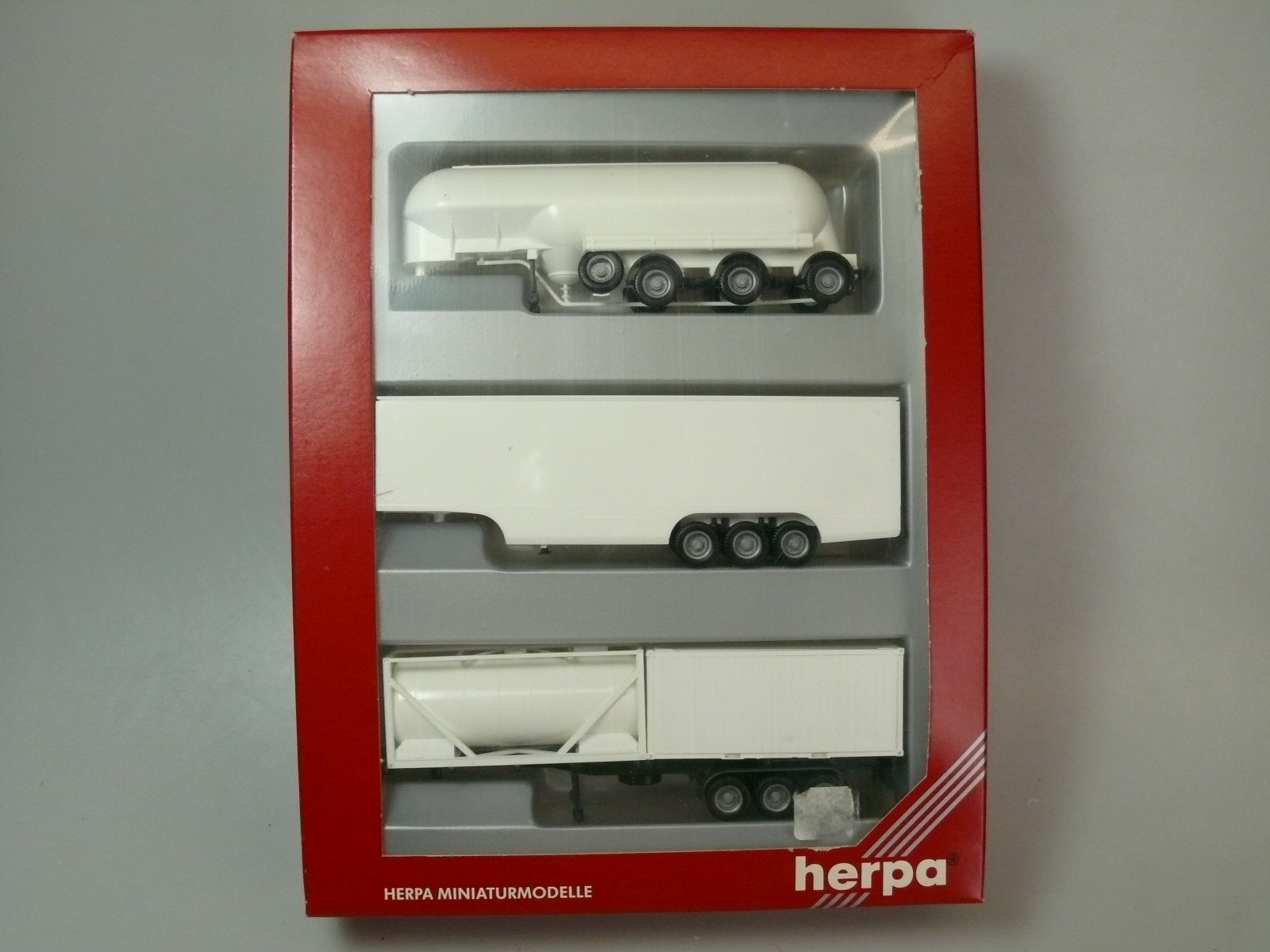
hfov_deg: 52.6
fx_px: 1284
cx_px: 635
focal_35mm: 35
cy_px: 476
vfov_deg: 40.7
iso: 400
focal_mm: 7.5
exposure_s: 1/320
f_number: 5.6
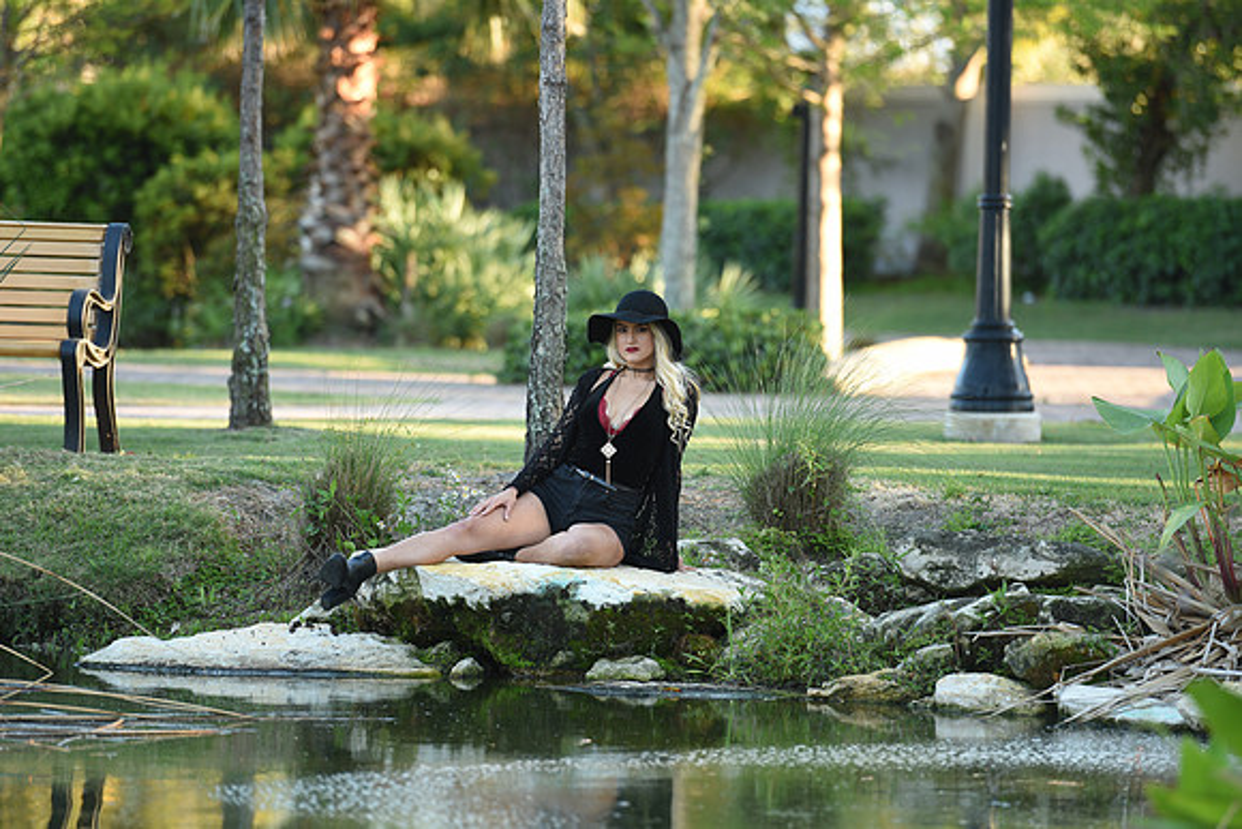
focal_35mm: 200
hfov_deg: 10.3
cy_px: 414
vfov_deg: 6.9
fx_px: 6901
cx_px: 621
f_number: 4
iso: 200
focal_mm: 200
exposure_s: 1/125
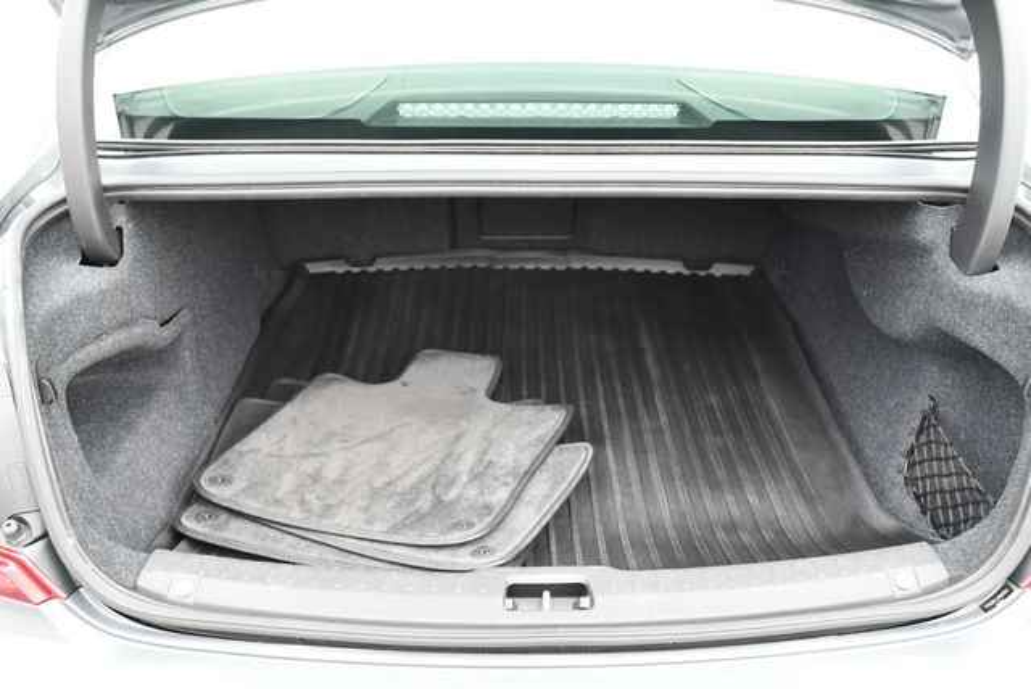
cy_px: 344
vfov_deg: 36.9
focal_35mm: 36
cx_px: 516
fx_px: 1032
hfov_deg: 53.1
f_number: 3.5
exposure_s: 1/250
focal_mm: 18
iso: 500
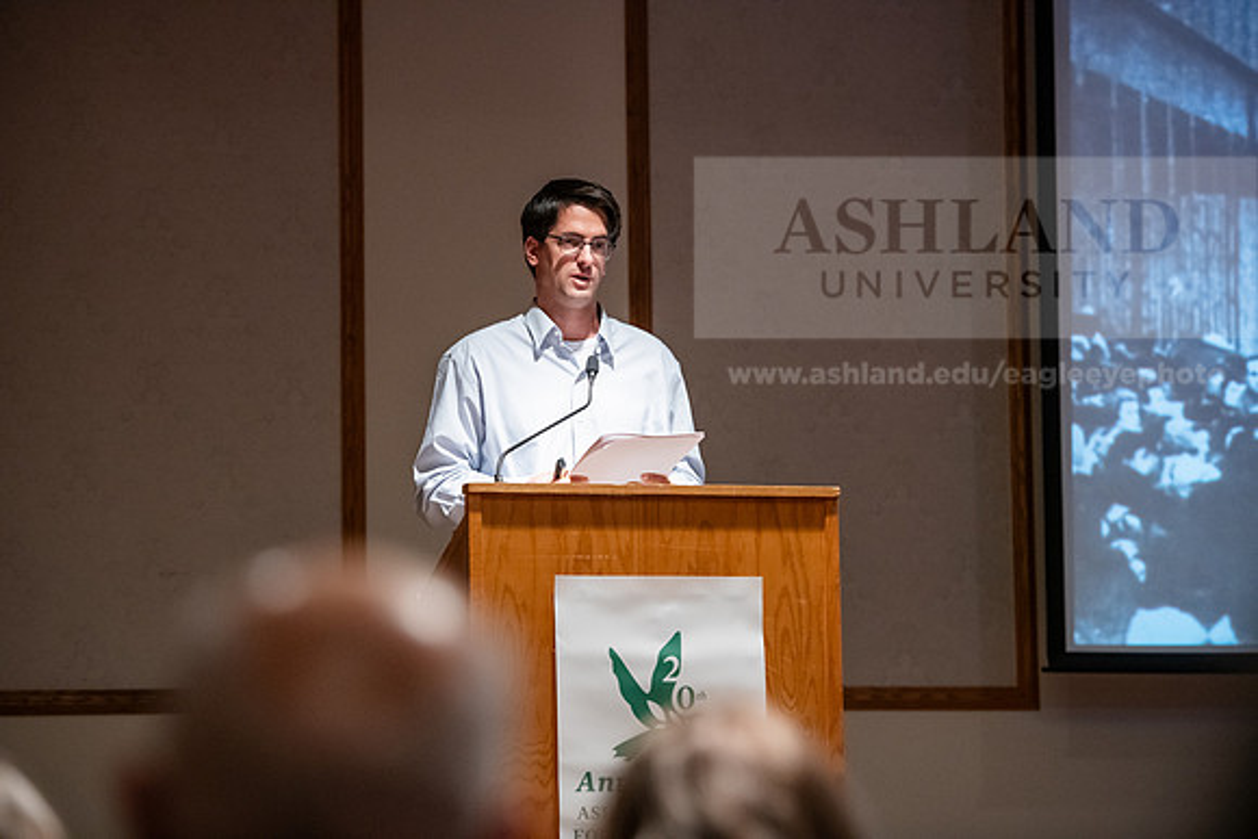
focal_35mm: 125
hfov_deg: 16.4
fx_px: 4369
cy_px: 420
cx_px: 629
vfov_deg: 11.0
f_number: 3.2
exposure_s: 1/200
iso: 4000
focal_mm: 125
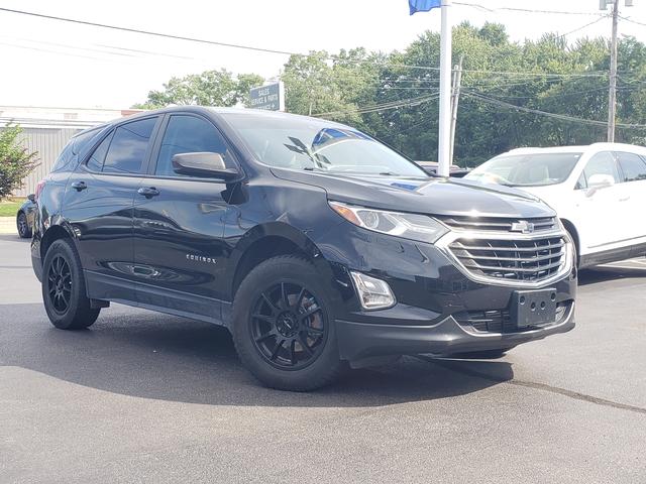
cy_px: 242
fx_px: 485
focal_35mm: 26
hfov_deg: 67.3
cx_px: 323
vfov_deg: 53.1
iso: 50
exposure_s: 1/405
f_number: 2.4
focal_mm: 4.3
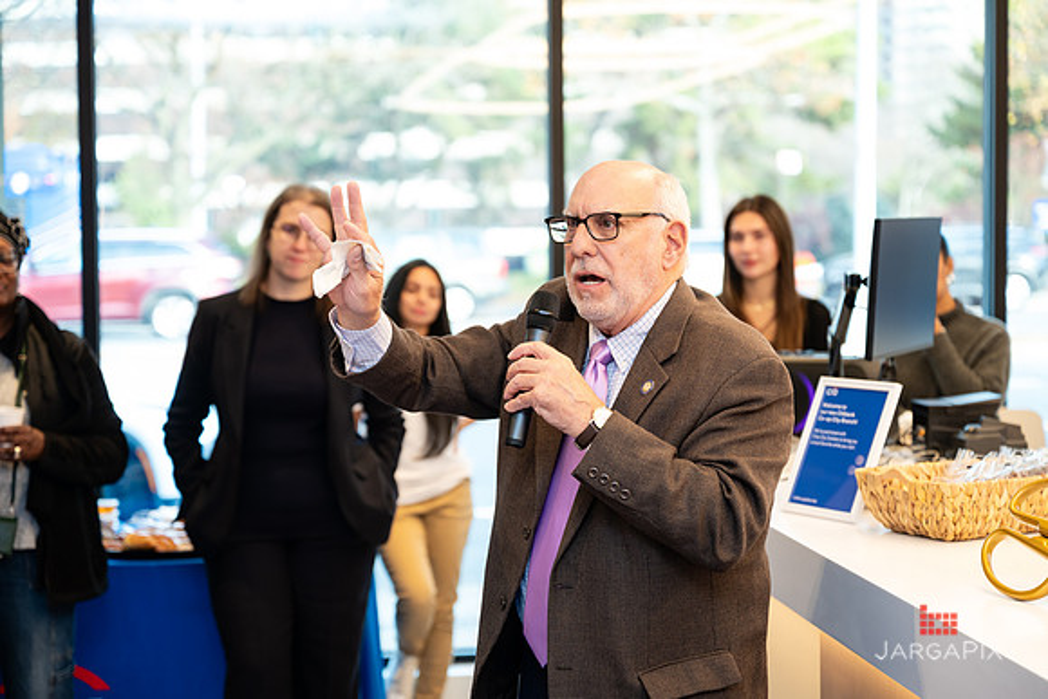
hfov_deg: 28.4
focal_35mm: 71
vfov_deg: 19.1
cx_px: 524
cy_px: 350
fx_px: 2074
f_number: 3.2
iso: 400
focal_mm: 70
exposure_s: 1/125
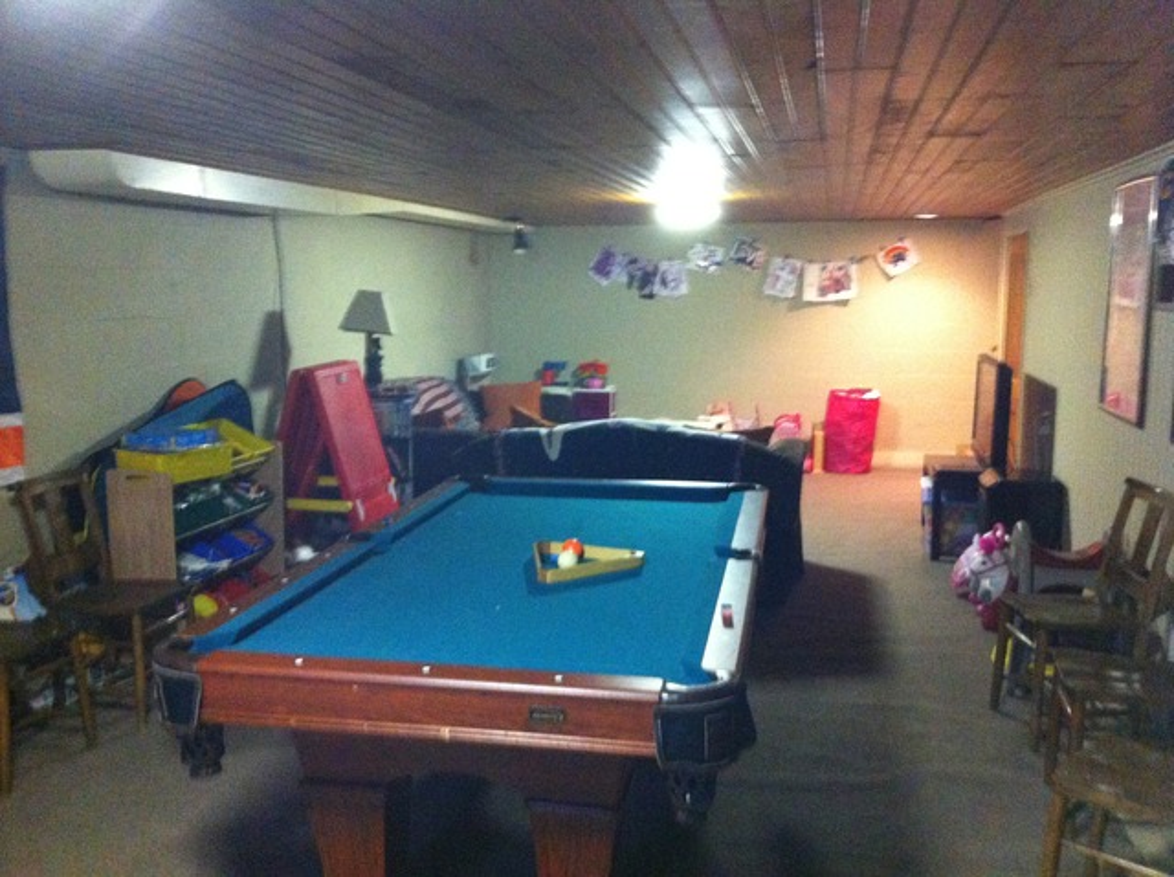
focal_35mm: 35
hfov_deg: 52.7
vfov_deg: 40.6
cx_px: 587
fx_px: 1185
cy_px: 438
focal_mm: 3.85
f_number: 2.8
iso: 800
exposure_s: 1/15
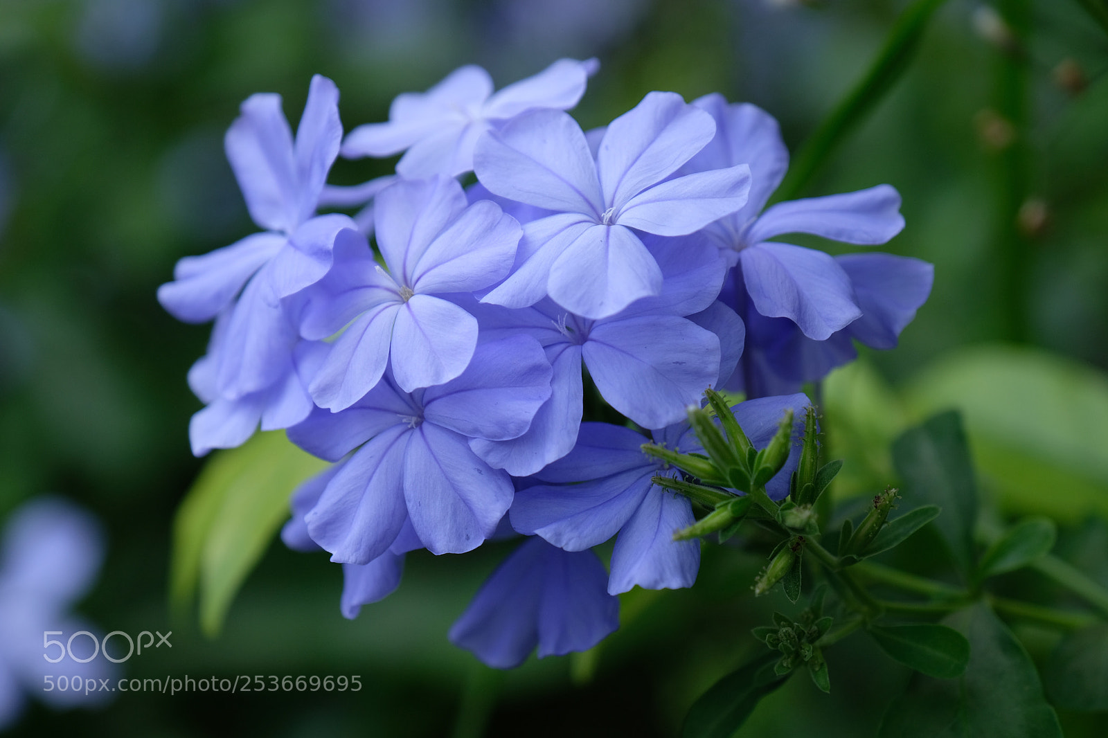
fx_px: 6246
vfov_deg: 6.8
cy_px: 369
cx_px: 554
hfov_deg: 10.1
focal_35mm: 203
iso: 400
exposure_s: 1/150
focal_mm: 135
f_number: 5.6
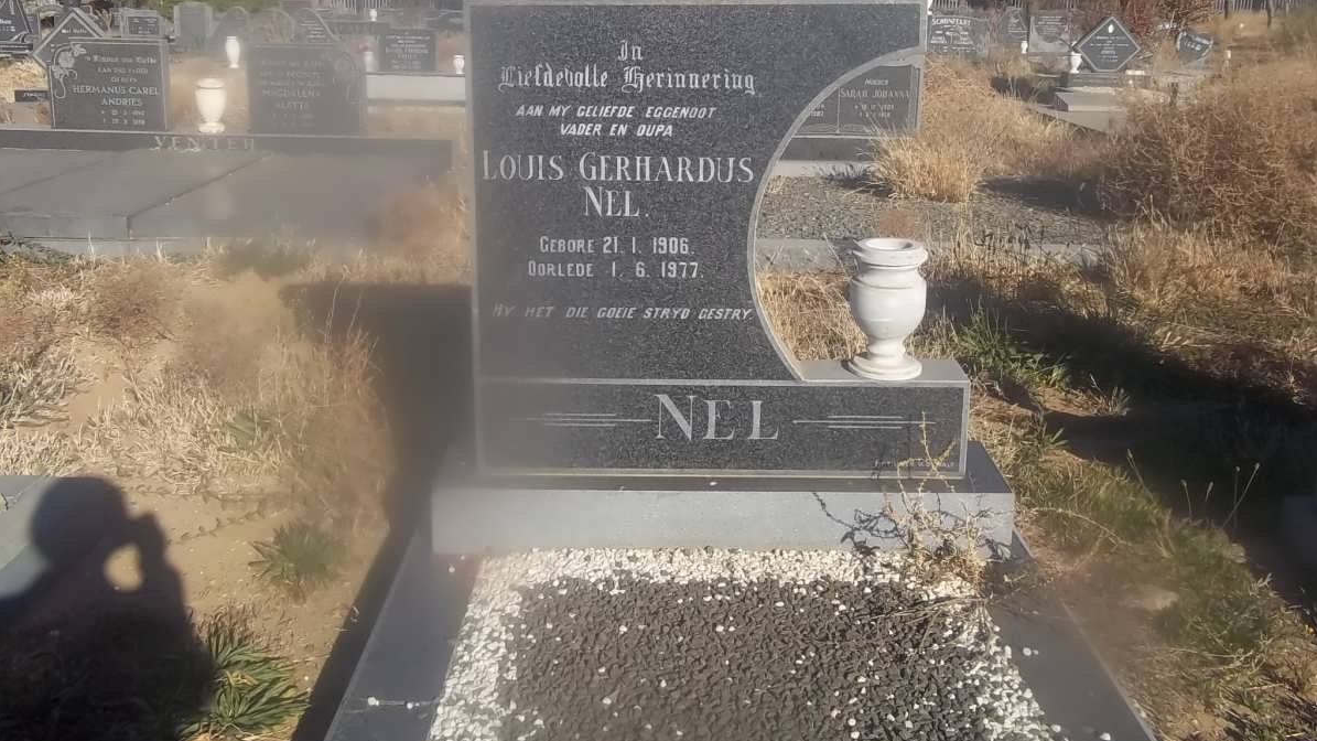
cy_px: 266
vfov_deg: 33.5
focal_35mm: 35
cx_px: 659
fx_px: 1222
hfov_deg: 56.6
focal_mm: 5.7
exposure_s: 1/400
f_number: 5.5
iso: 80
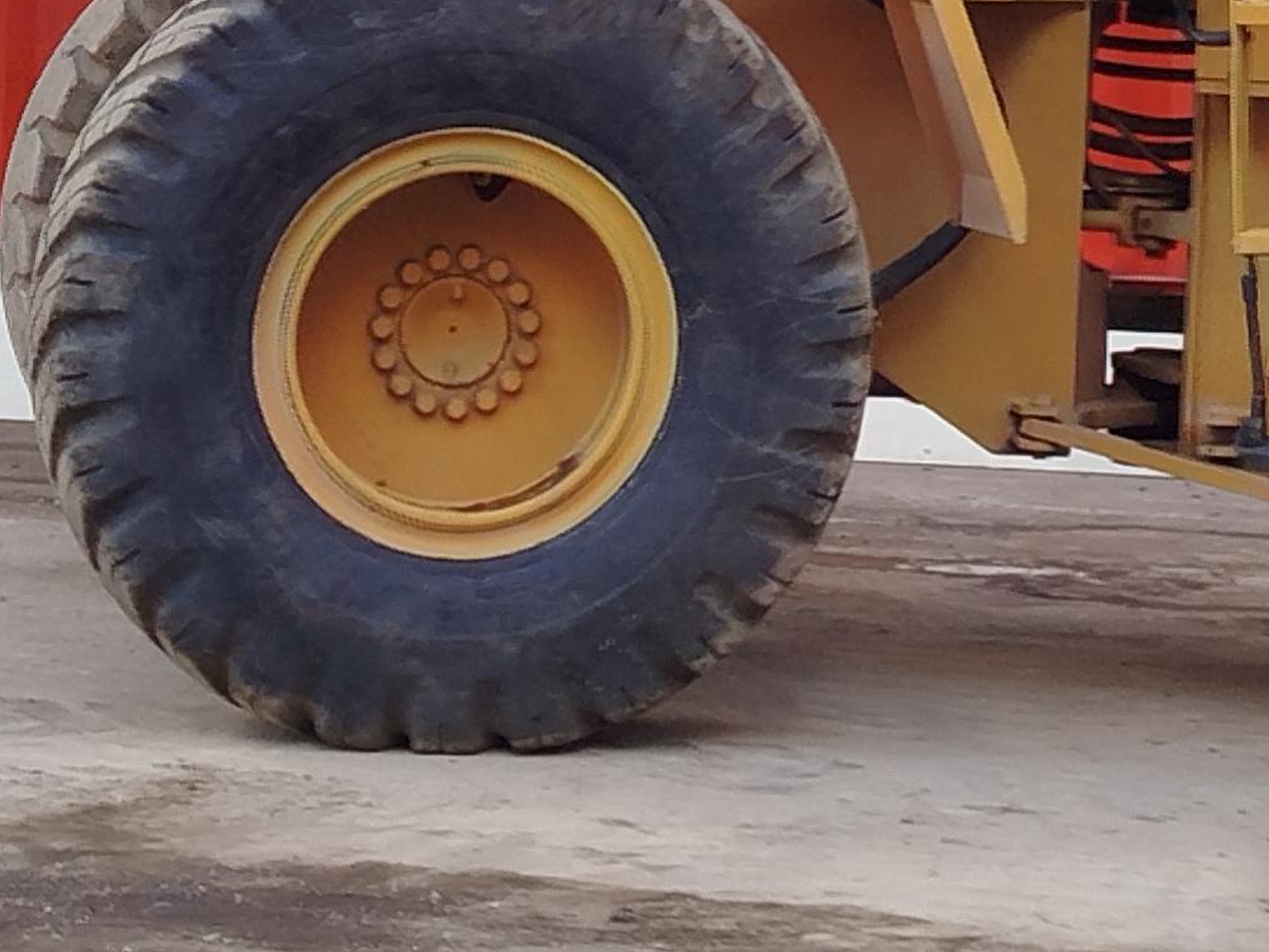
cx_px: 857
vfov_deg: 8.4
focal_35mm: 172
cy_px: -547
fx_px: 6305
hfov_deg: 11.5
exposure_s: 1/229
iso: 50
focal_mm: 5.31
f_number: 1.7
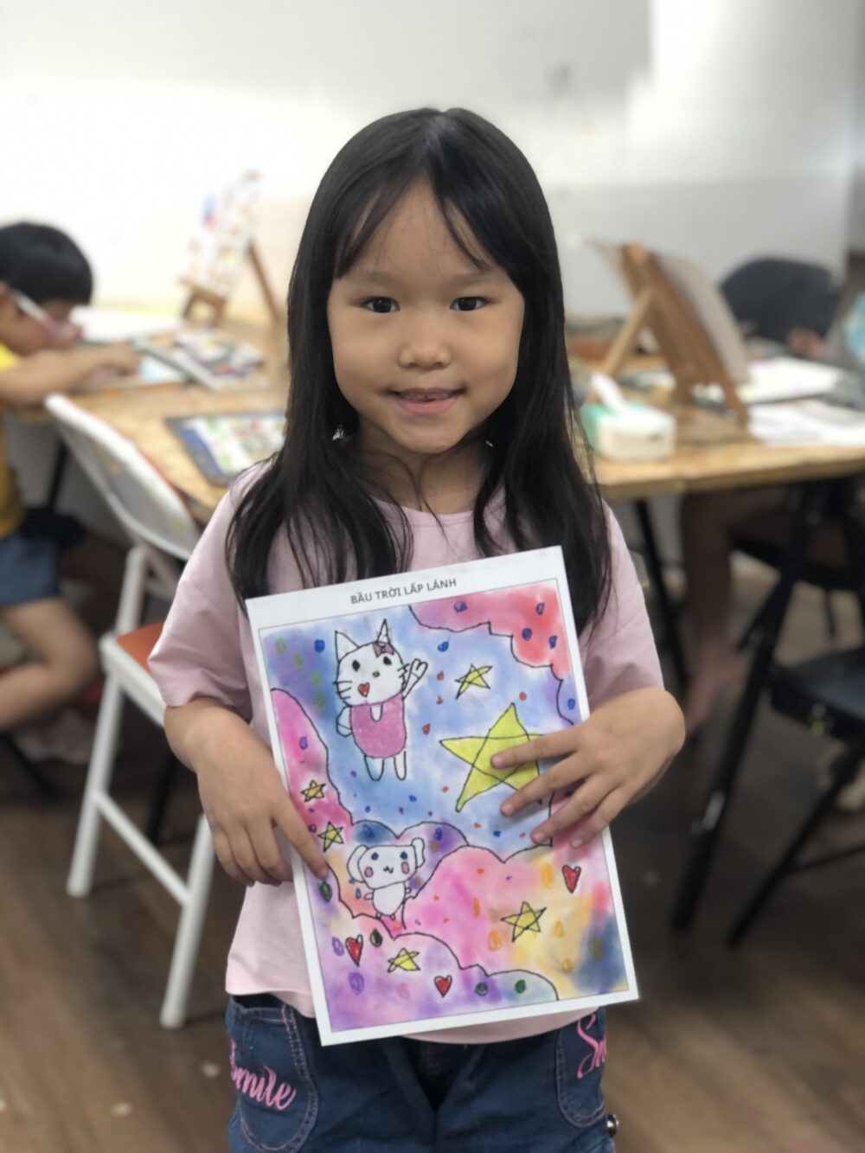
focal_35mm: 57
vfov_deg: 33.8
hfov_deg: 25.7
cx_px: 432
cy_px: 576
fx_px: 1899
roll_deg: +1.0
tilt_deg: -16.1
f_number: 2.8
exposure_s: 1/33
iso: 50
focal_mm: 6.6
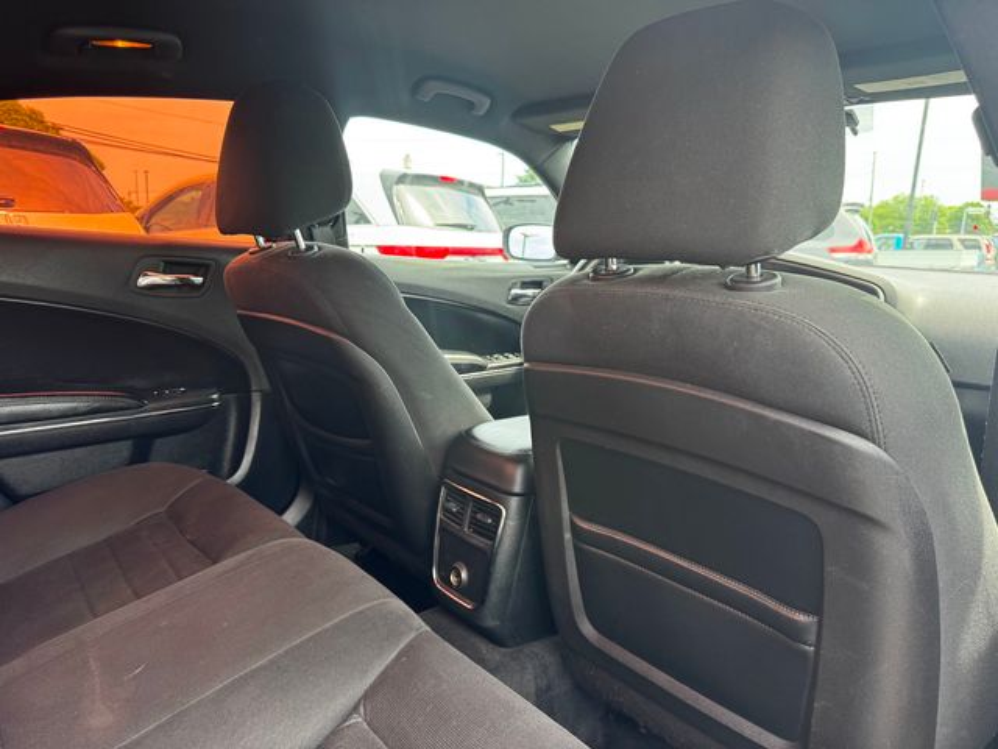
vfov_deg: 56.8
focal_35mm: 24
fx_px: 692
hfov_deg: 71.6
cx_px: 499
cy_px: 374
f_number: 1.78
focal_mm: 6.76
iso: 100
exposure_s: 1/127
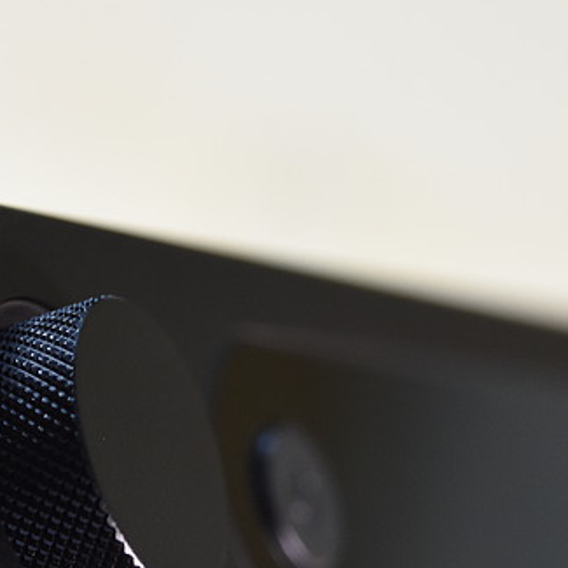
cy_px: 381
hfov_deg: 4.1
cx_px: 89
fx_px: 7945
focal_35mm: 428
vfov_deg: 4.1
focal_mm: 140
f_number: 6.3
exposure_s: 1/80
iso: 1000
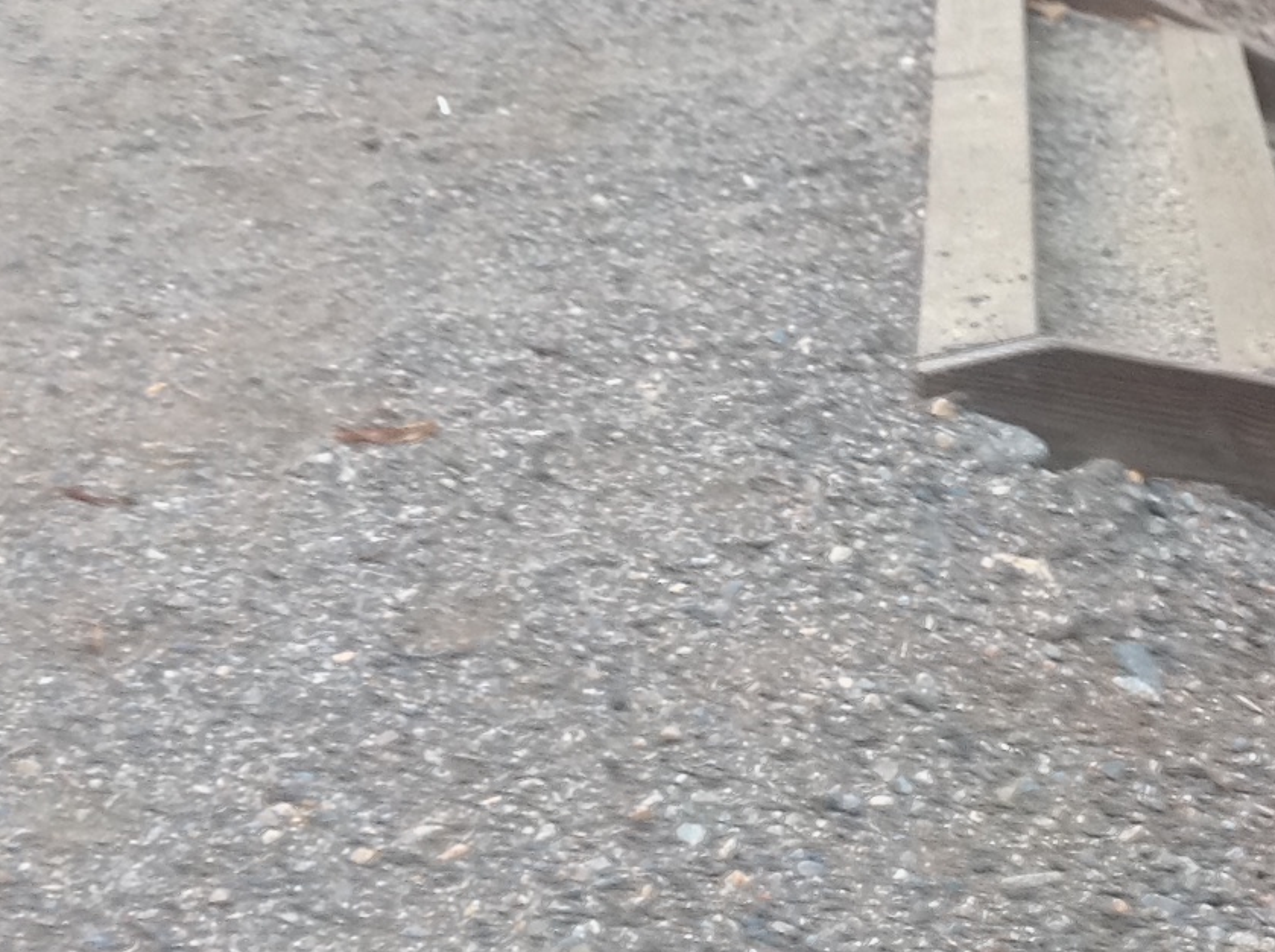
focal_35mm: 102
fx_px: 3750
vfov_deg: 14.4
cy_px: 243
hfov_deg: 18.8
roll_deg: +1.5
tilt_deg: -17.4
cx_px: 1258
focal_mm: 3.3
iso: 80
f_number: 2.4
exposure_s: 1/24
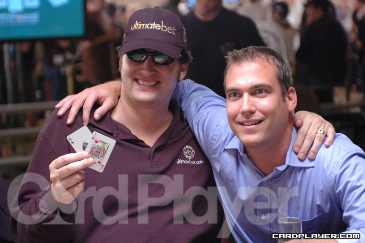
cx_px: 182
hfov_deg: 21.9
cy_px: 122
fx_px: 942
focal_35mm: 93
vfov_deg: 14.7
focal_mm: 62
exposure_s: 1/80
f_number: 2.8
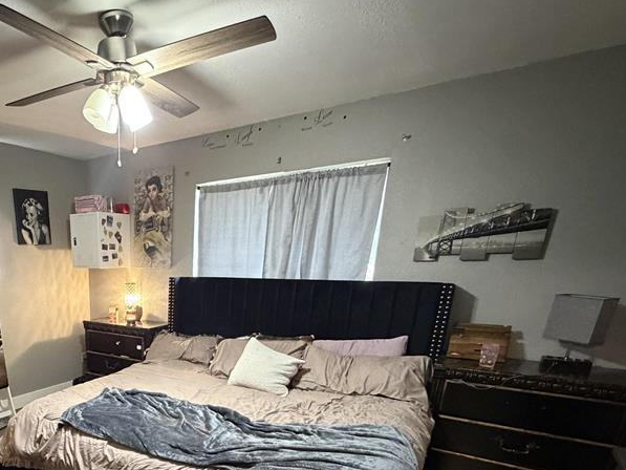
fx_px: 434
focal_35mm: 24
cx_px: 134
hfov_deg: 65.7
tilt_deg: -17.9
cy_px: 392
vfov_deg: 52.2
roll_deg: +1.9
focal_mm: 2.22
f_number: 2.2
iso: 1000
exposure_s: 1/40
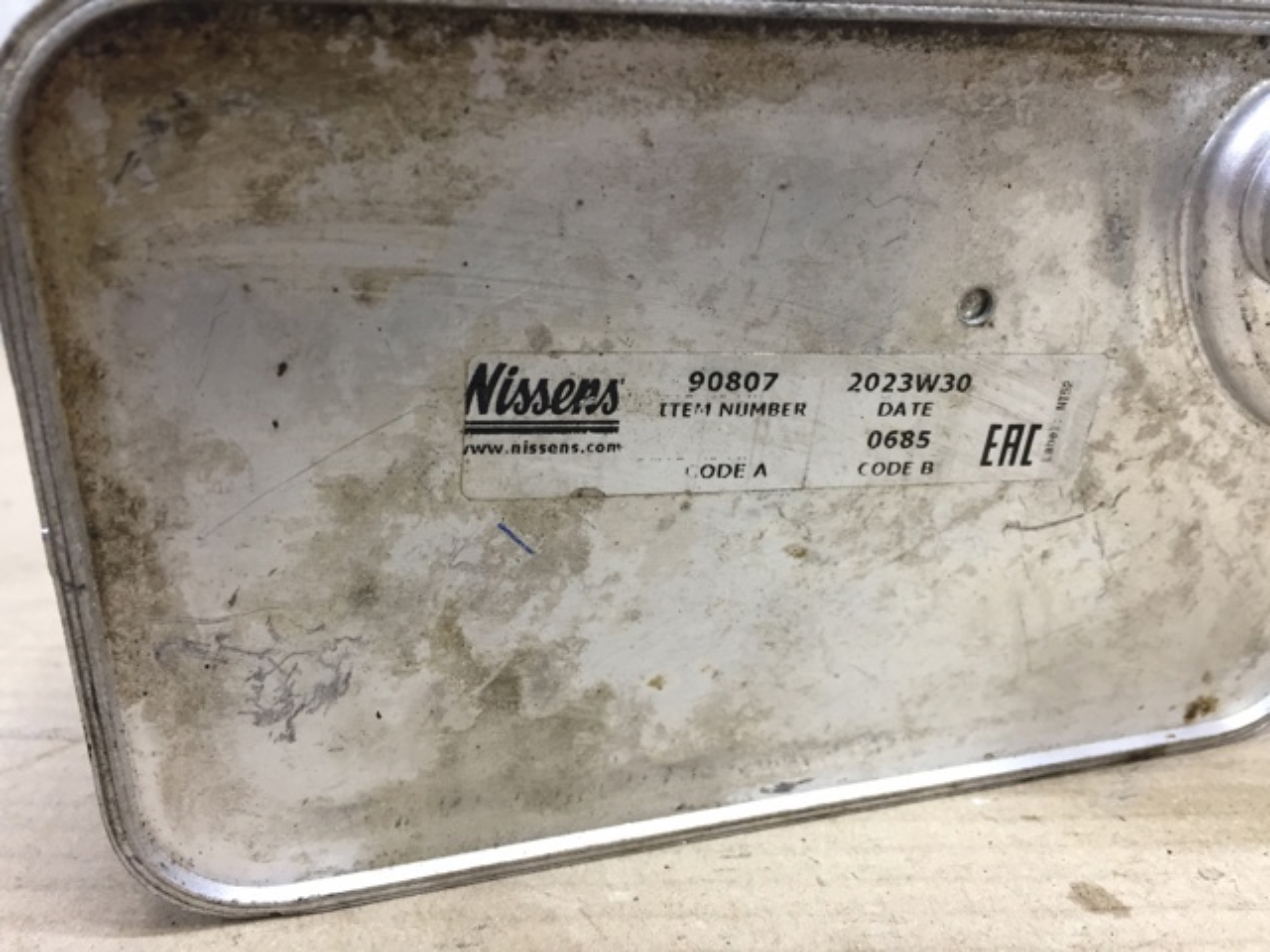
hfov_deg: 61.7
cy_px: 476
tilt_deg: -11.2
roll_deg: +1.0
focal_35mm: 29
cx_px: 635
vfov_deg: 48.2
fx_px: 1064
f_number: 2.2
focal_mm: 4.15
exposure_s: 1/33
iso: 125
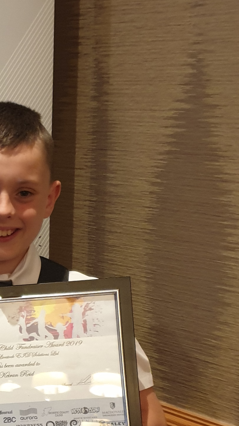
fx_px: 890
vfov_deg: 26.4
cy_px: 332
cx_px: -73
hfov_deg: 14.6
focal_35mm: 79
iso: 320
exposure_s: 1/17
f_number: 1.5
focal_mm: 4.3
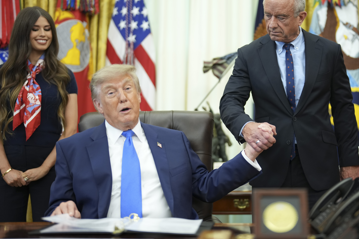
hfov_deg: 30.8
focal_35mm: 65
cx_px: 231
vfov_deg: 20.9
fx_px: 648
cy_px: 111
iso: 1000
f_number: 1.2
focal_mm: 50
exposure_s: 1/250
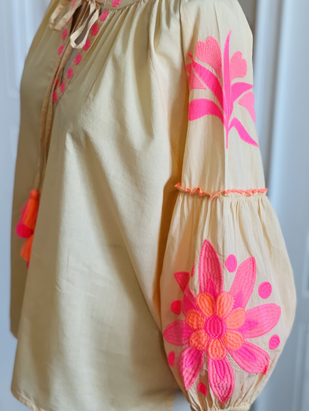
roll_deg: -1.3
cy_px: 206
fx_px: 916
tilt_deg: -21.6
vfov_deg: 25.3
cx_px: 154
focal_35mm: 77
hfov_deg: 19.1
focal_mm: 9
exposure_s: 1/50
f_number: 2.8
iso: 125
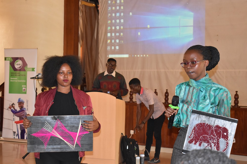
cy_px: 82
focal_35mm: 60
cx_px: 124
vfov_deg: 22.6
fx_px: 412
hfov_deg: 33.4
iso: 2200
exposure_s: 1/60
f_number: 5
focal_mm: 40
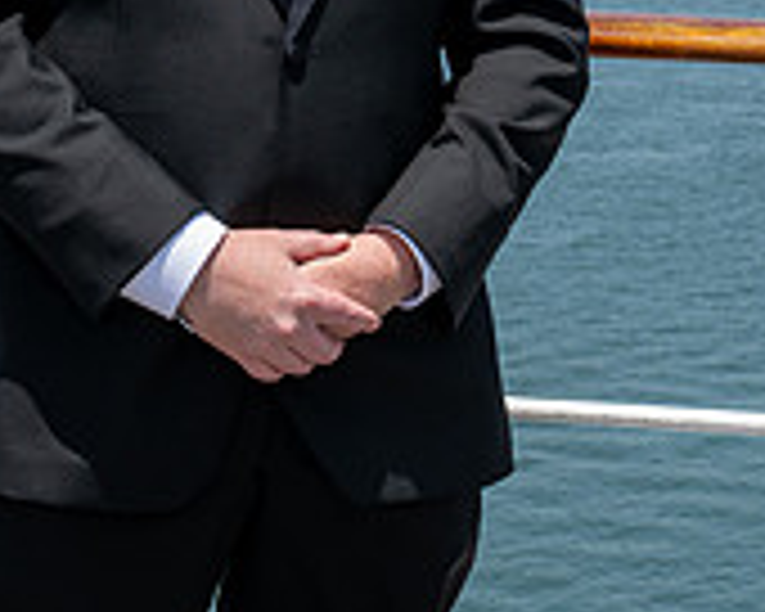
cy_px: -227
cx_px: 360
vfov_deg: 8.3
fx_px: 4143
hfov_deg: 10.5
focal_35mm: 183
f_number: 13
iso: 200
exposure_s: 1/200
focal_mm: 57
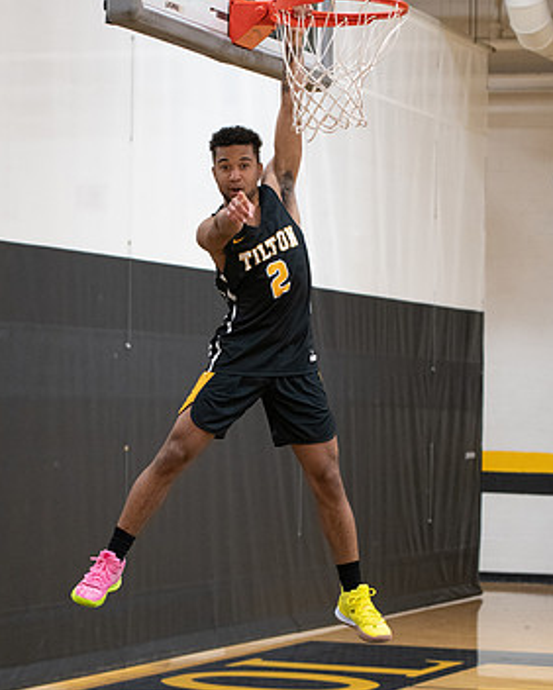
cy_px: 378
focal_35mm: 126
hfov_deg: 12.3
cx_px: 288
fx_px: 2576
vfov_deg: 15.3
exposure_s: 1/200
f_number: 2.8
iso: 2000
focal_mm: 70
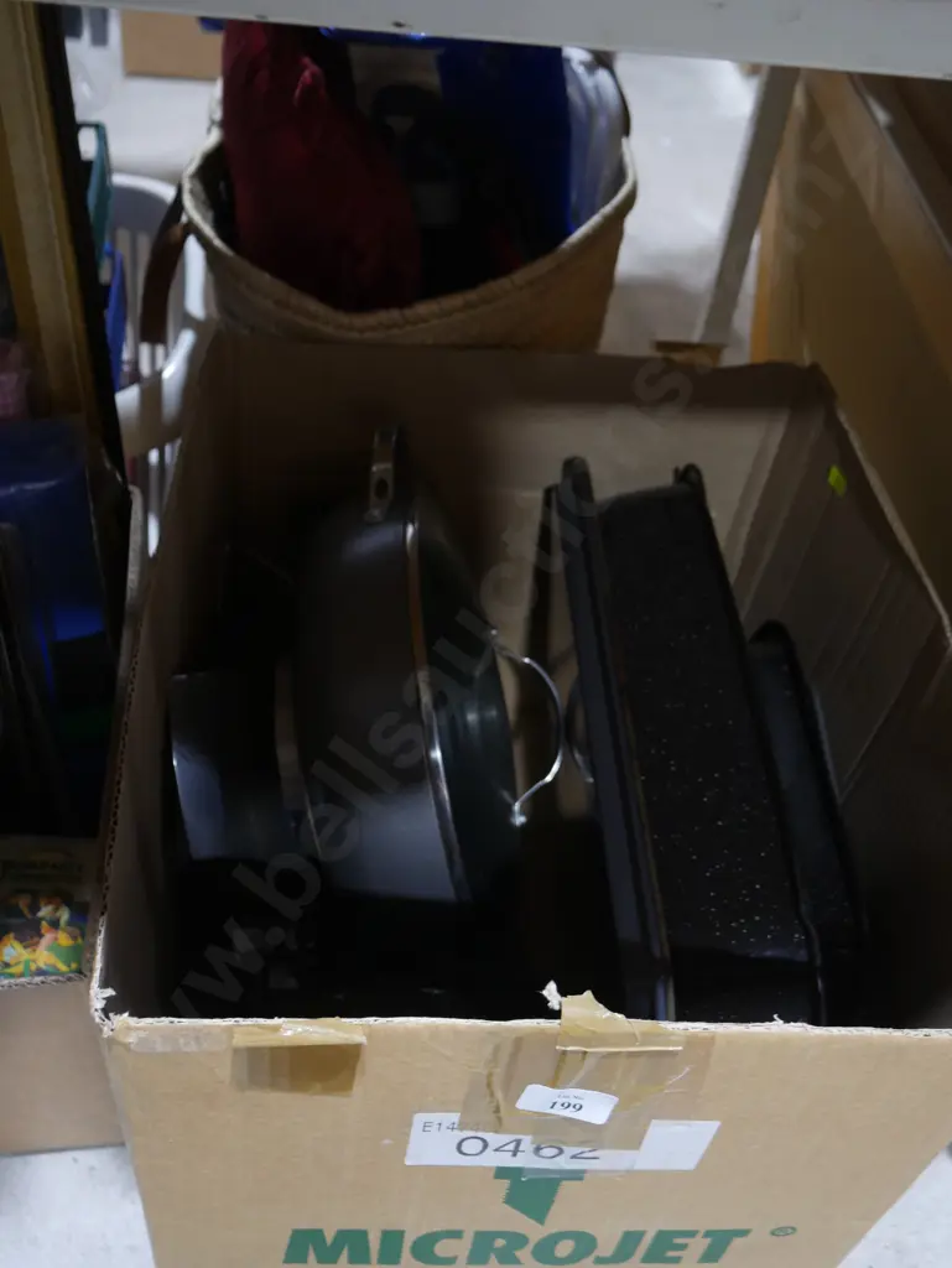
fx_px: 1246
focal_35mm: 34
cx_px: 476
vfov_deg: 53.9
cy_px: 634
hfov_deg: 41.8
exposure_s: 1/60
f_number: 4
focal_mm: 17
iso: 640
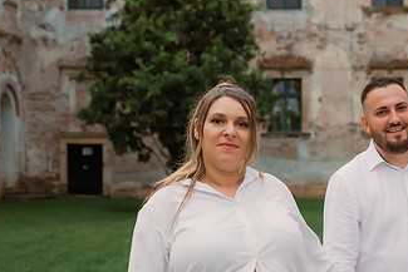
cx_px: 232
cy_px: 189
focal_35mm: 98
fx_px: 1111
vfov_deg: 13.9
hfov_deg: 20.8
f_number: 3.2
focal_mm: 48
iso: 2000
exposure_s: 1/320
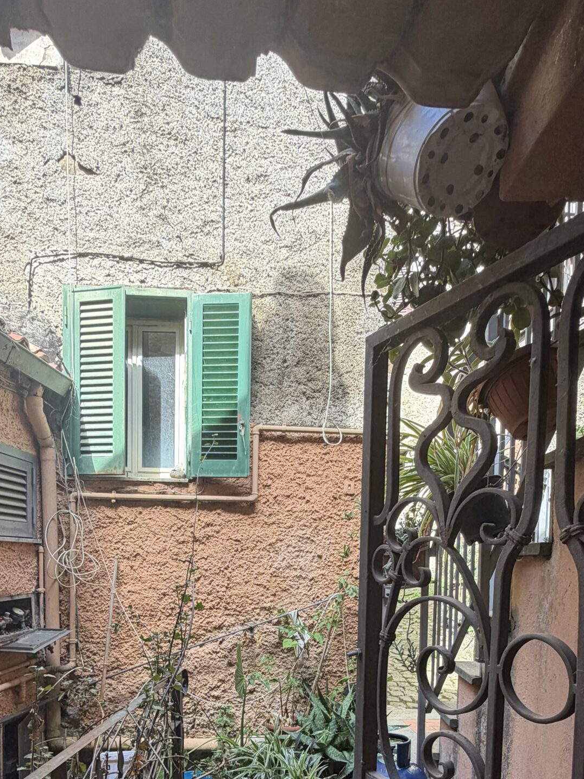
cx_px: 273
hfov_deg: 54.8
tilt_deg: -4.6
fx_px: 563
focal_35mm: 25
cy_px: 597
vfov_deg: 64.6
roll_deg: -1.0
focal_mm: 2.22
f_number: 2.2
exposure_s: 1/121
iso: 80
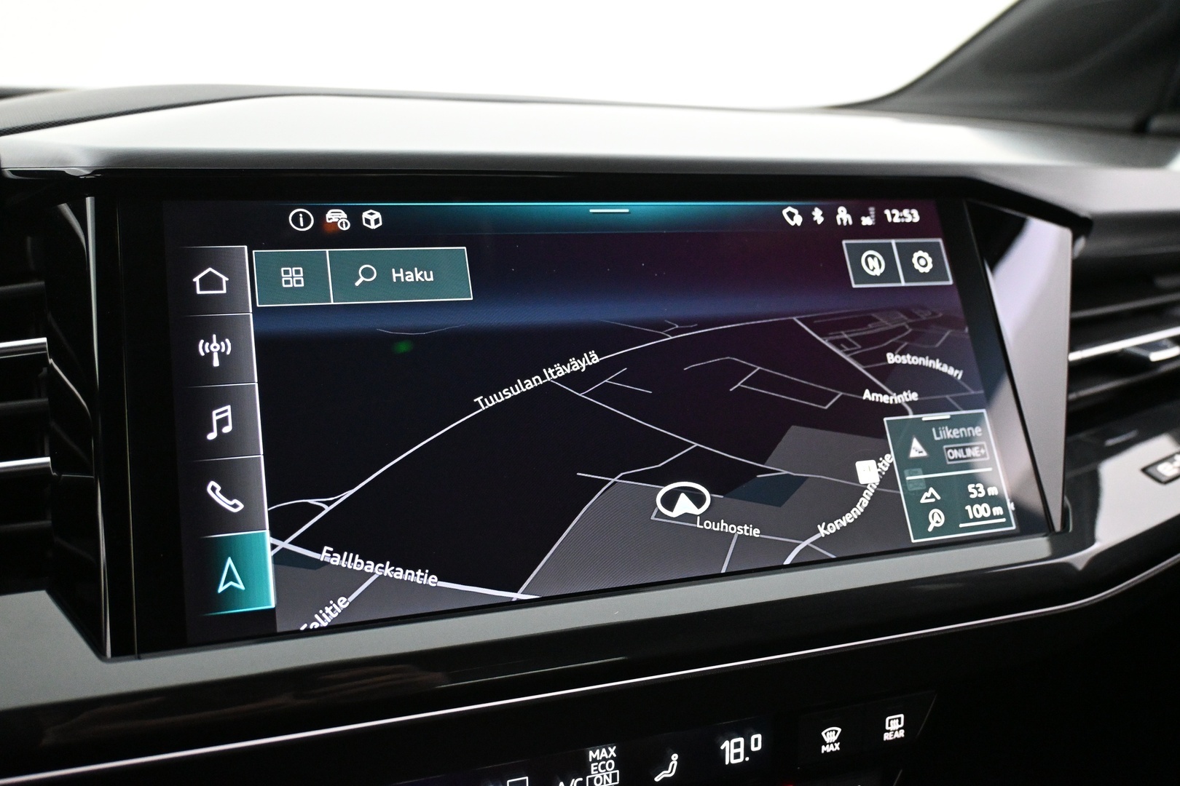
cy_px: 393
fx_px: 1032
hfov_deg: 59.5
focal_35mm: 32
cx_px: 590
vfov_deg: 41.7
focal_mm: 21
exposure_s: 1/50
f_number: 4
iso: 4000
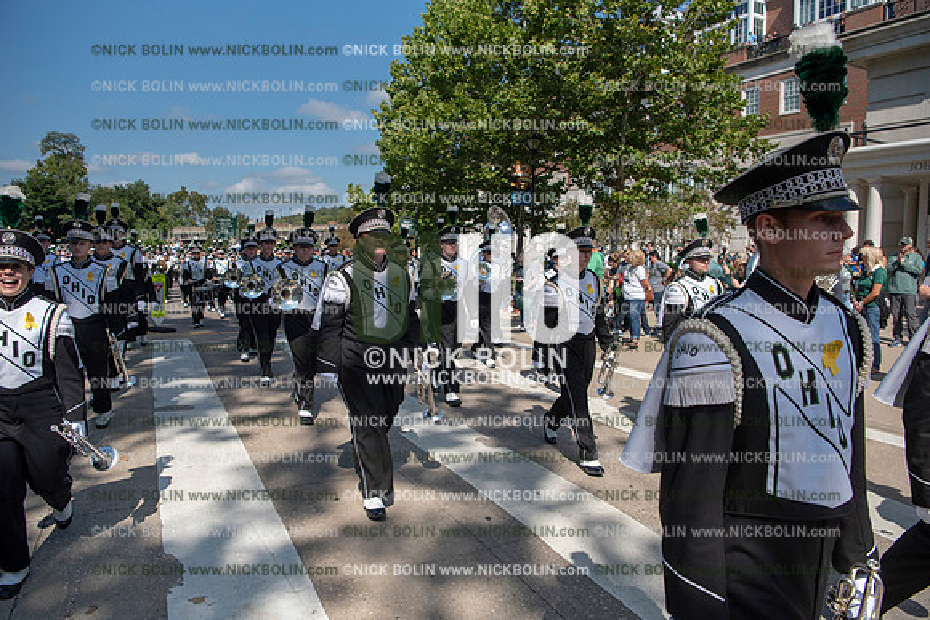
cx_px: 465
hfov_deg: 73.7
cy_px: 310
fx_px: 620
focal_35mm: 24
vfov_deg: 53.2
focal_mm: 24
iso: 400
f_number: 5
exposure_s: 1/4000
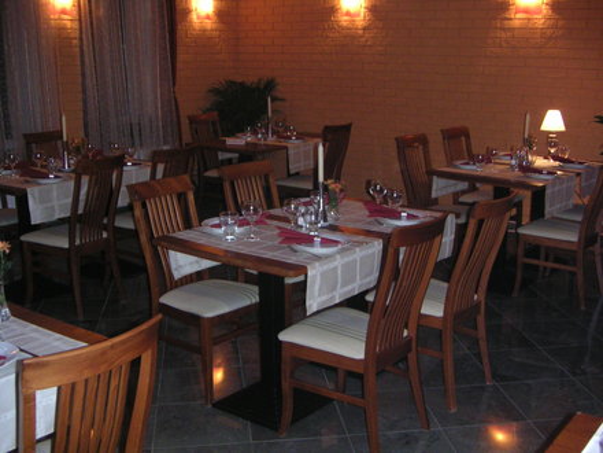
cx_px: 302
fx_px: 749
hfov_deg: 43.9
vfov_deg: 33.6
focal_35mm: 43
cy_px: 226
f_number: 2.9
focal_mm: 5.7
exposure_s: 1/45
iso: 200
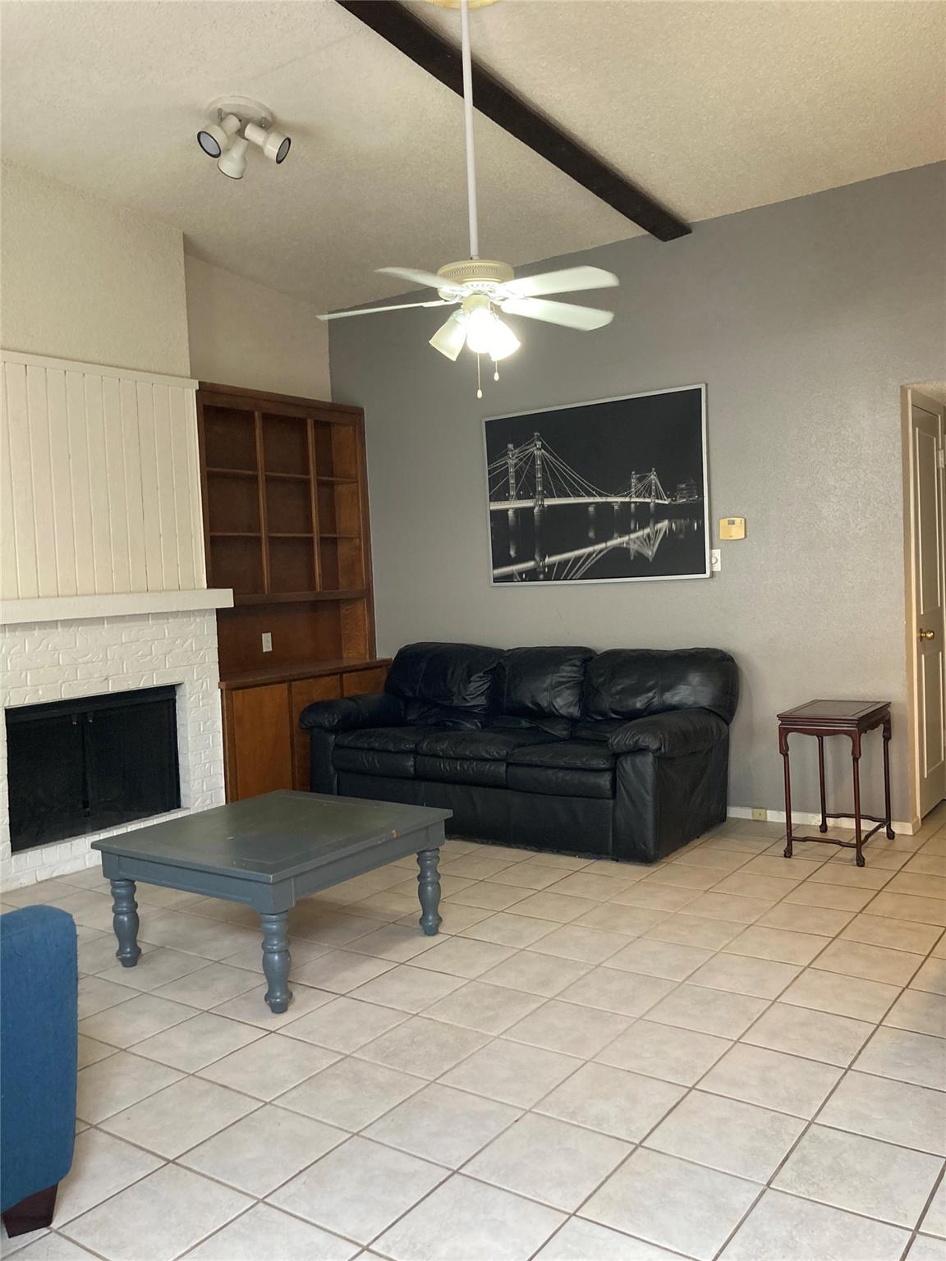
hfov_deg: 49.7
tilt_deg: -2.2
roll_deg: +2.0
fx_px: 1020
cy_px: 630
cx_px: 473
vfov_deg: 63.4
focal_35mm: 28
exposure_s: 1/60
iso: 125
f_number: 1.8
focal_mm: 3.99
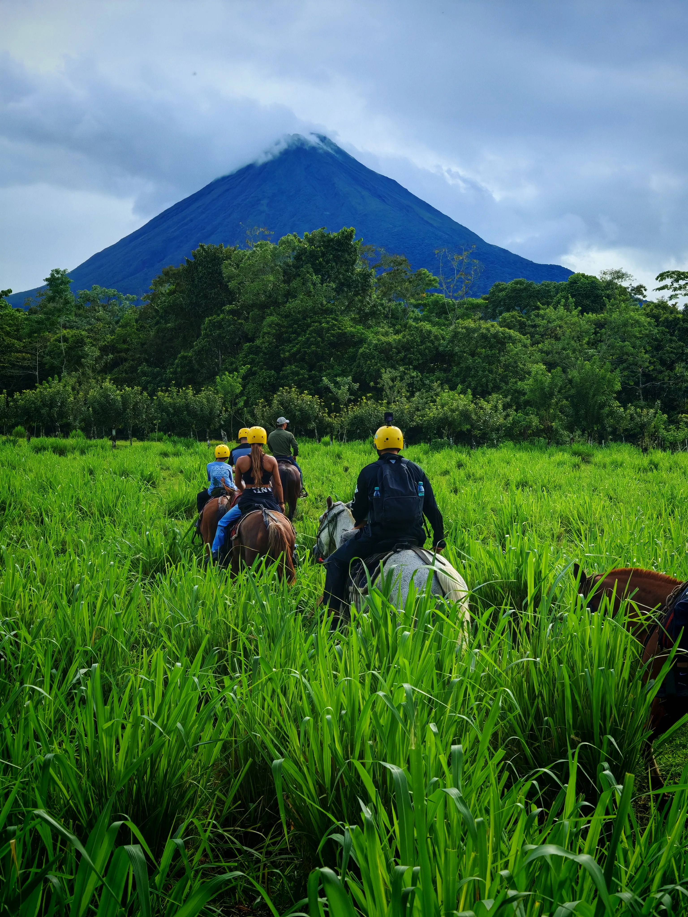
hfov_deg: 27.0
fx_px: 1431
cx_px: 344
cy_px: 458
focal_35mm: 54
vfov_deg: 35.5
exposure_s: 1/680
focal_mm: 6.67
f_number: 1.9
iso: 50
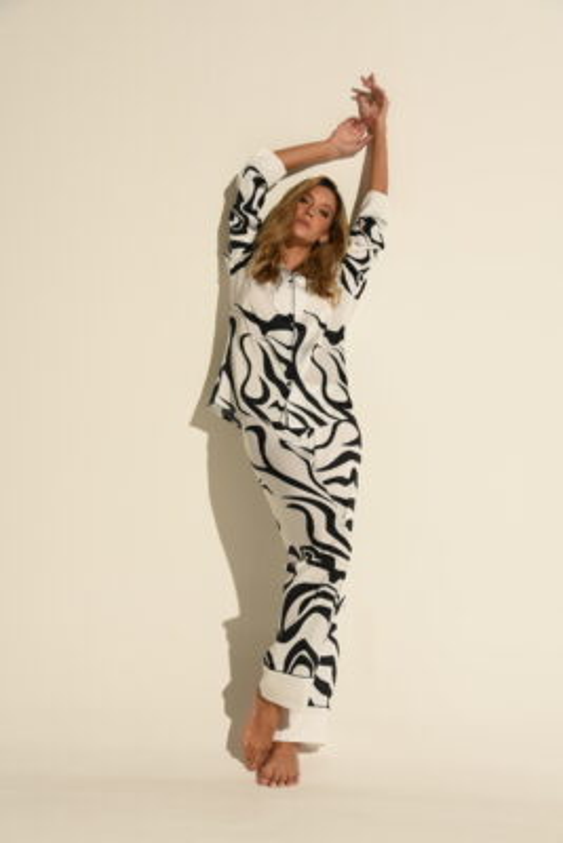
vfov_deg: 39.6
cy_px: 422
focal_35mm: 50
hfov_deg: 27.0
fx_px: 1172
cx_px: 282
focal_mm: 50
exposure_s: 1/160
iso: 200
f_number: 8
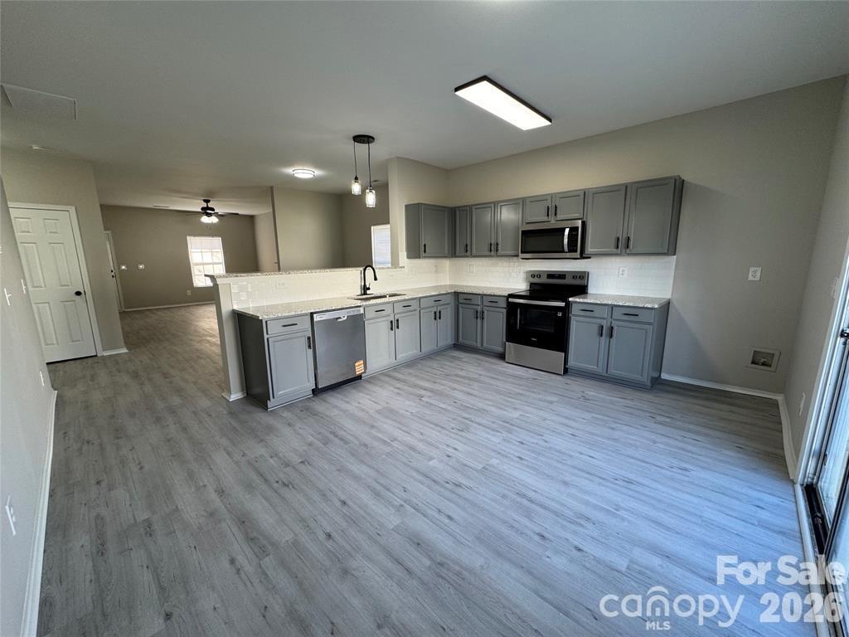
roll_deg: +0.7
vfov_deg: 85.7
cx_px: 424
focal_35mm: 14
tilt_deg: -10.5
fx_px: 343
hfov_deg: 102.1
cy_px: 318
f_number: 2.2
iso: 100
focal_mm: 2.22
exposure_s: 1/120
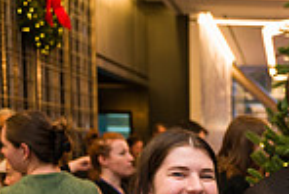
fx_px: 755
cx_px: 391
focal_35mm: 94
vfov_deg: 13.9
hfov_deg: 19.7
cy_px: 268
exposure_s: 1/125
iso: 400
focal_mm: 24
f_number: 3.2
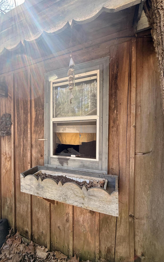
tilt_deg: -0.8
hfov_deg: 74.7
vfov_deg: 101.5
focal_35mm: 15
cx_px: 76
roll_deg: +1.5
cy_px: 132
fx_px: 107
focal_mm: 2.22
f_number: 2.2
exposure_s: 1/118
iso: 50
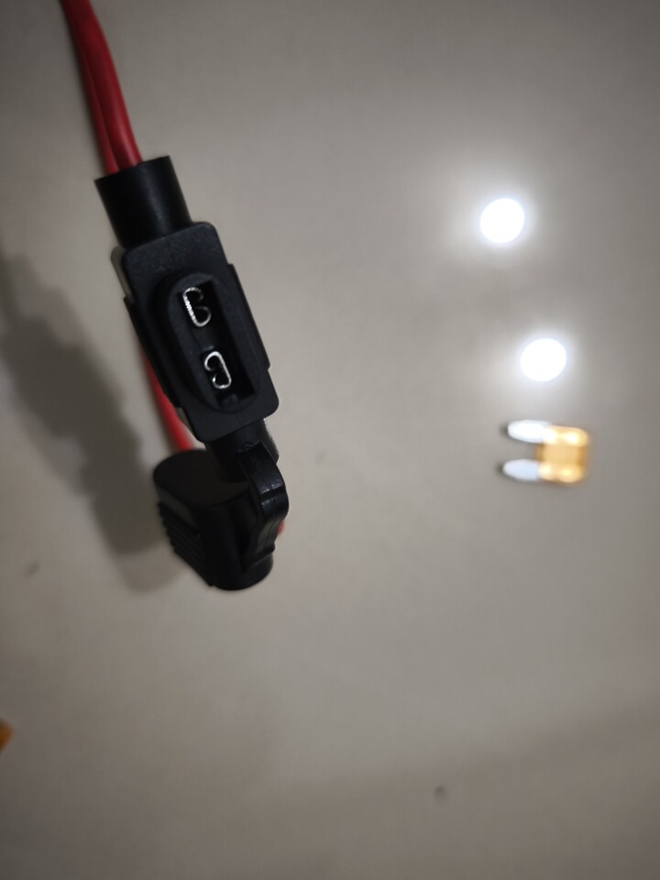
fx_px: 585
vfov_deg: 73.9
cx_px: 330
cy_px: 440
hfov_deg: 58.9
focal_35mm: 23
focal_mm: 6.57
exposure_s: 1/60
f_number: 1.6
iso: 640
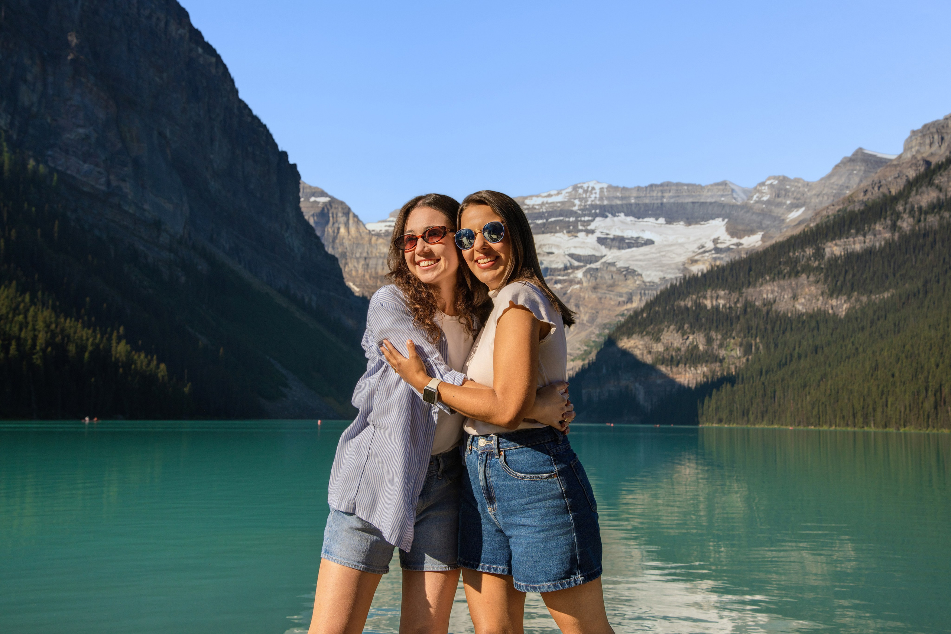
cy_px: 317
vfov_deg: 33.4
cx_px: 476
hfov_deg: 48.5
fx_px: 1057
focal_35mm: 40
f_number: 8
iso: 320
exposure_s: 1/1000
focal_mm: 40
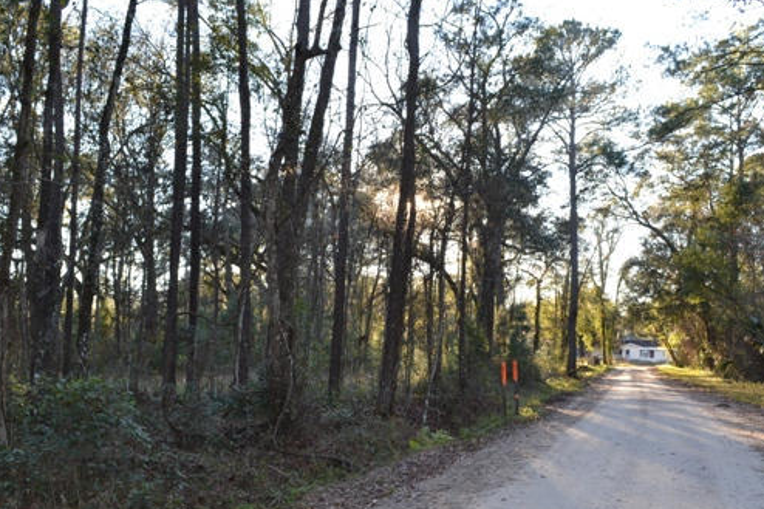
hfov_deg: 54.4
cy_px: 289
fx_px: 742
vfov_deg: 37.8
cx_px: 390
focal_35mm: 35
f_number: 8
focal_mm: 18
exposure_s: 1/60
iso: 320
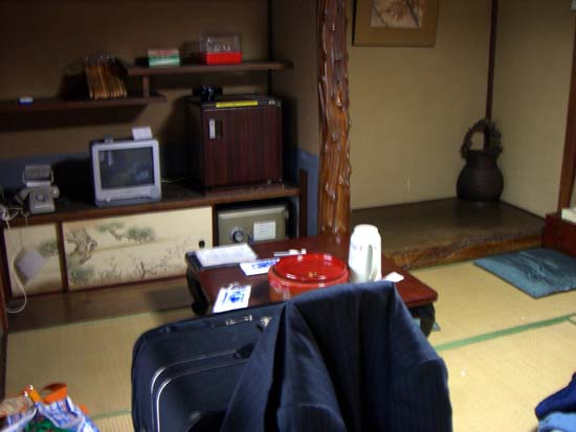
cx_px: 288
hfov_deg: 49.0
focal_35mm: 38
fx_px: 633
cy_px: 216
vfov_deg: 37.7
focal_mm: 6.2
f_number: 2.7
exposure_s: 1/8
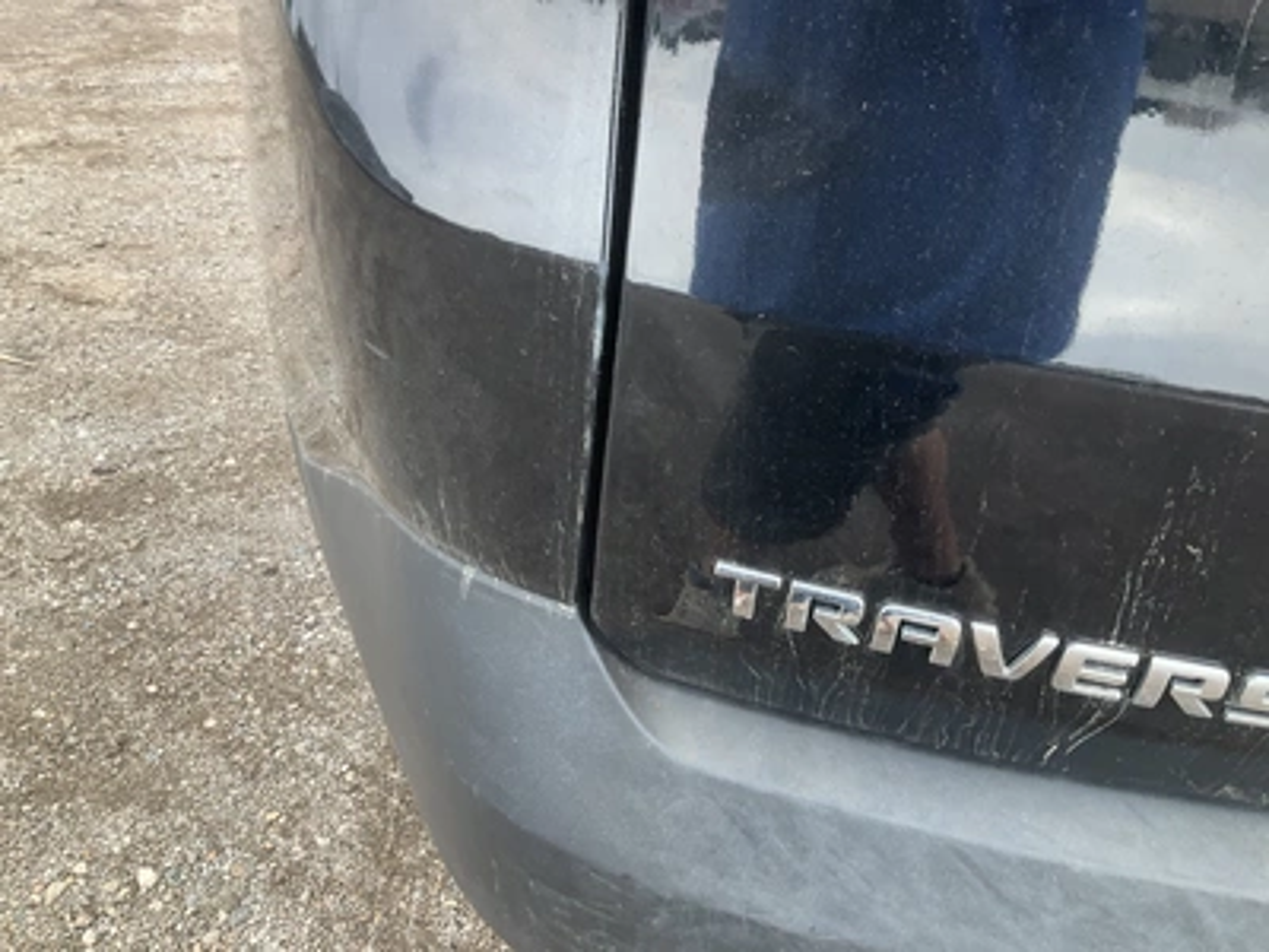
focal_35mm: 29
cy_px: 476
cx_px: 634
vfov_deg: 48.2
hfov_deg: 61.7
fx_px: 1063
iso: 20
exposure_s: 1/193
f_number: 1.8
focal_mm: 3
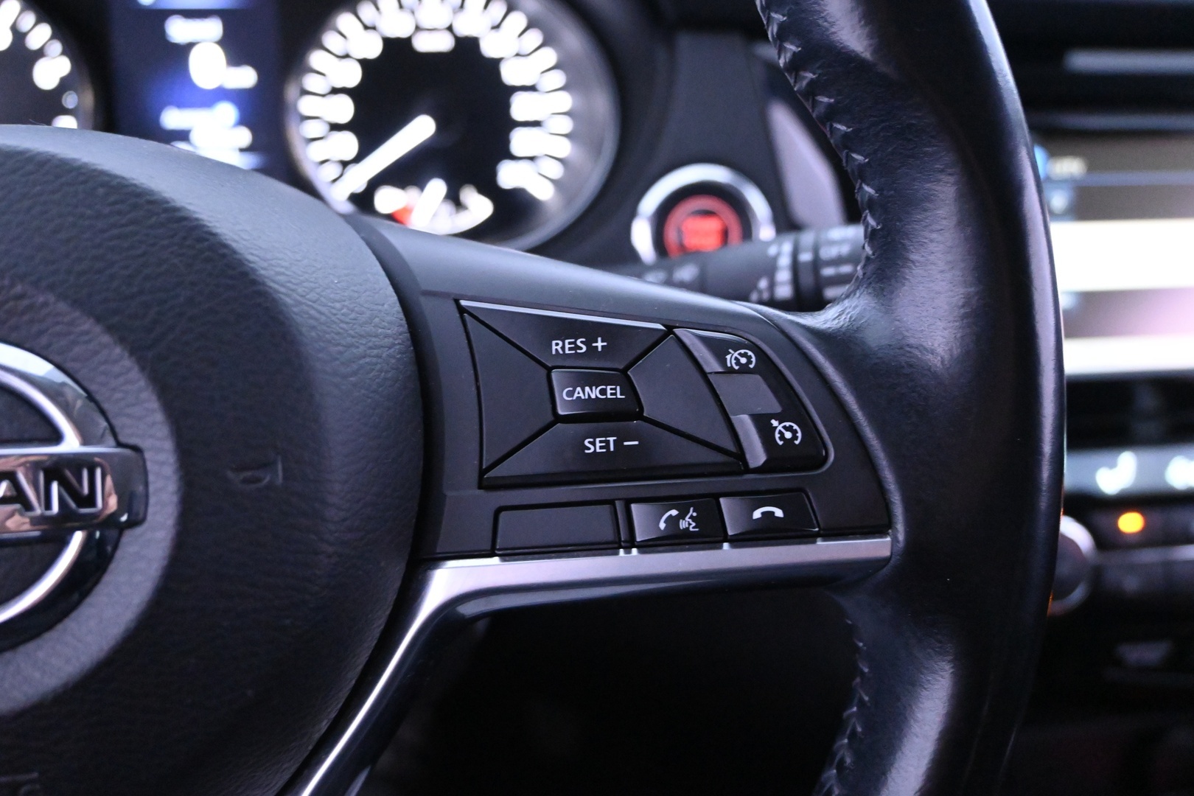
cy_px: 398
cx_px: 597
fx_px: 1194
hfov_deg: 53.1
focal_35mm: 36
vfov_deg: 36.9
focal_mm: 24
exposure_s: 1/40
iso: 9000
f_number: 4.2
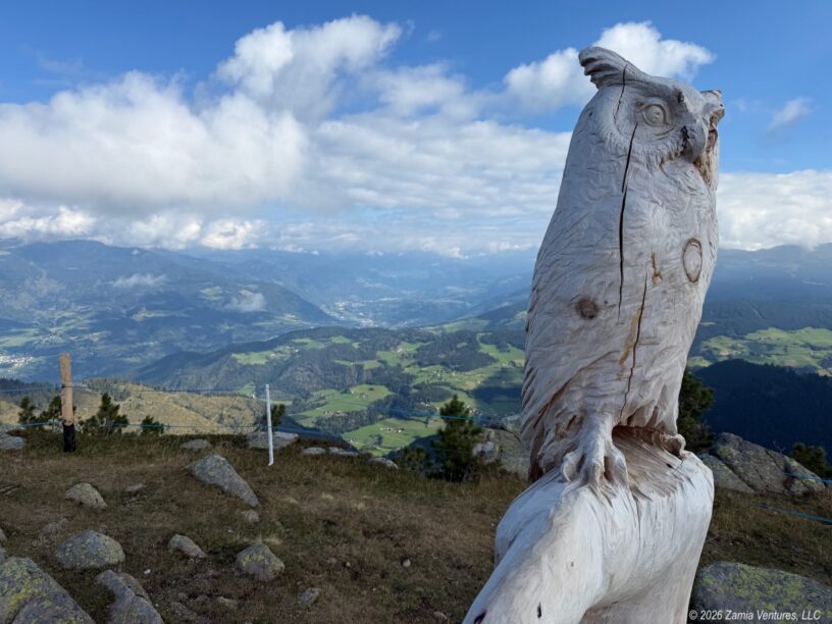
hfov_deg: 71.6
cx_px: 416
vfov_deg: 56.8
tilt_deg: -5.6
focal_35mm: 24
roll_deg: -1.1
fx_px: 577
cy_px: 312
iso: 80
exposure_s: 1/4975
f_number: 1.78
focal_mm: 6.76
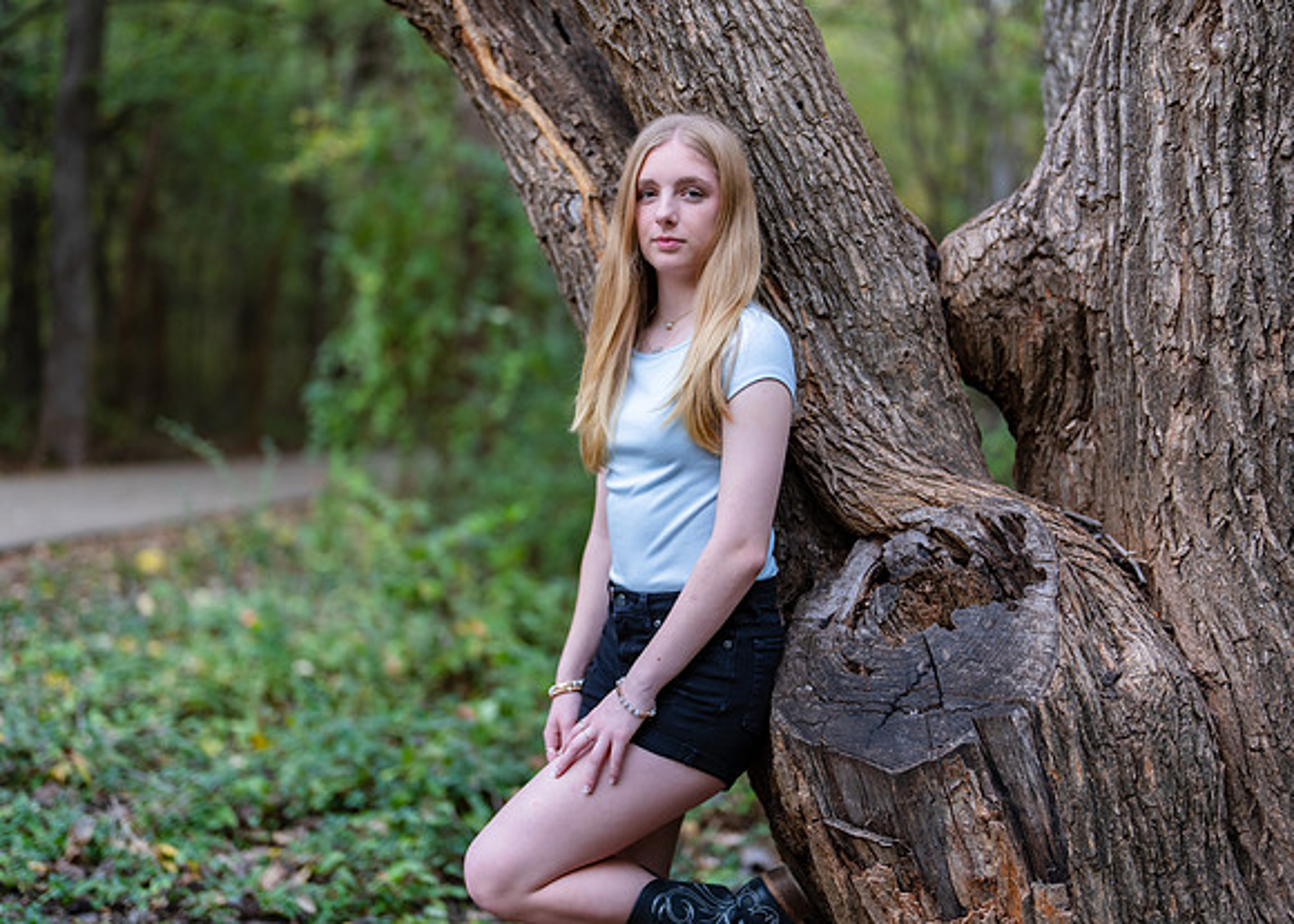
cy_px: 462
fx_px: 1925
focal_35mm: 52
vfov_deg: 27.0
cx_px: 647
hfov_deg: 37.2
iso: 160
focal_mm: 50
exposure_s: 1/400
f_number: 1.2
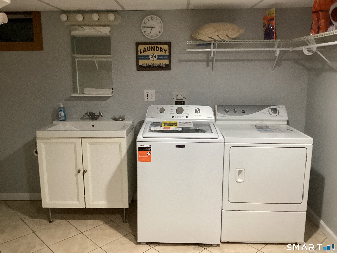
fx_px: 302
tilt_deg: -10.2
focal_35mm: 31
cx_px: 168
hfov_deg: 58.4
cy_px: 126
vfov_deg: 45.4
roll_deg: +1.6
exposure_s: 1/60
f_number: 2.4
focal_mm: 3.3
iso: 320
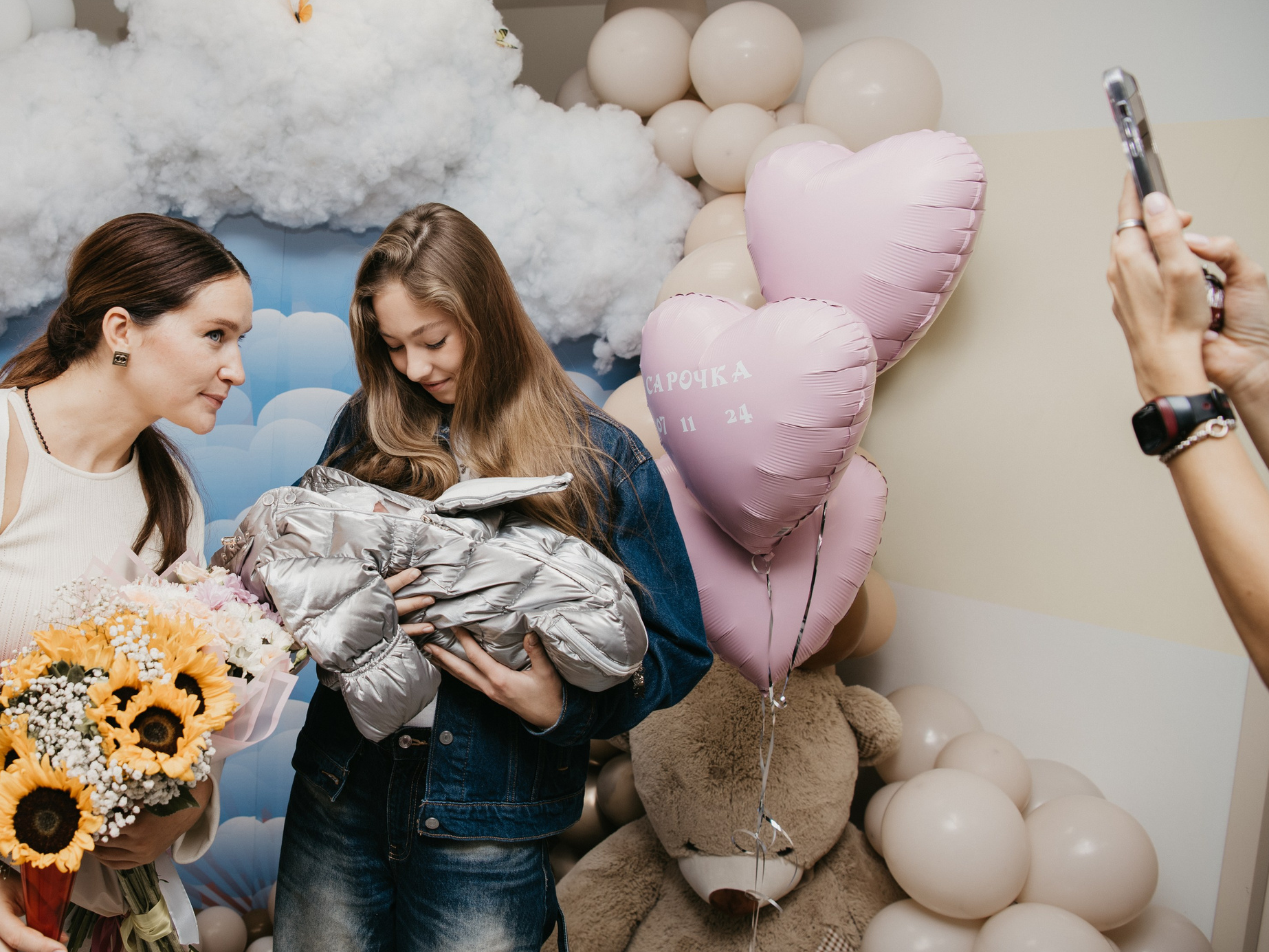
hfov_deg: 55.2
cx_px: 391
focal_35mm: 32
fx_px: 1173
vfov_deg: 44.1
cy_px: 424
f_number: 4
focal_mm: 24
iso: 200
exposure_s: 1/160
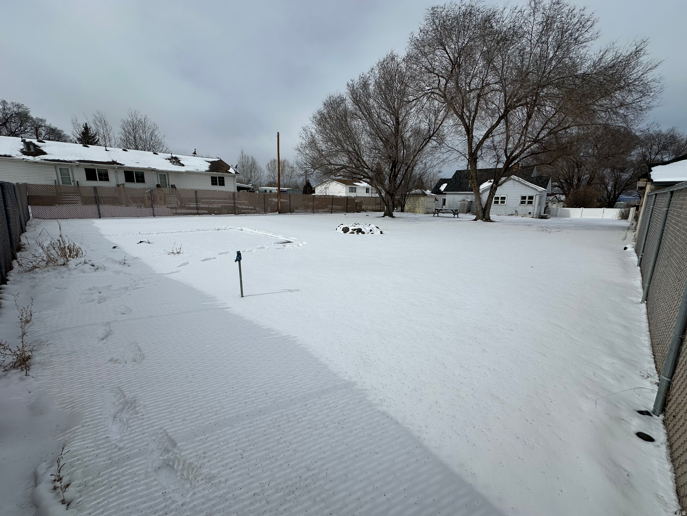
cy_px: 258
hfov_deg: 102.1
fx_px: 278
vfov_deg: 85.7
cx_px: 344
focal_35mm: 14
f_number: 2.2
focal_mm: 2.22
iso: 40
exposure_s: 1/8403
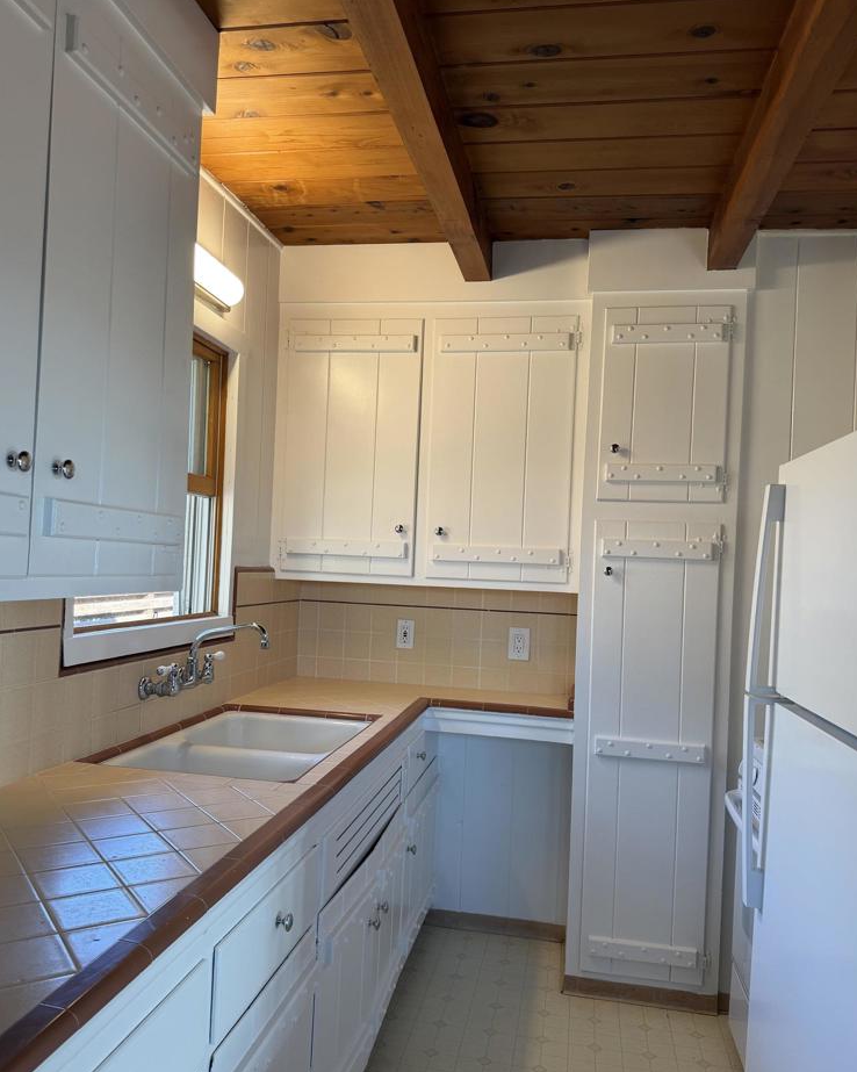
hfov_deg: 54.9
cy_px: 554
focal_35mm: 26
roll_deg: -2.6
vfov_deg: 66.0
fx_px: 825
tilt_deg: -0.1
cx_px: 426
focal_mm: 6.76
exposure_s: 1/120
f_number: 1.78
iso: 100
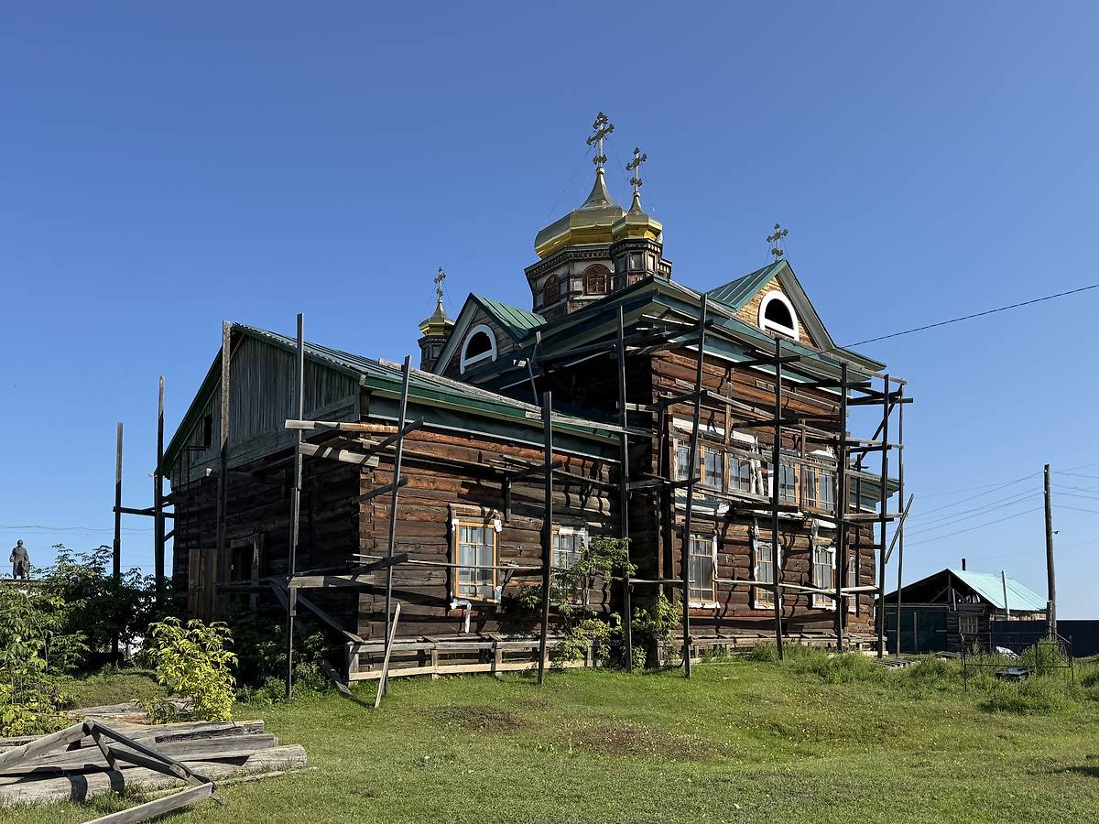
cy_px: 412
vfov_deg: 56.8
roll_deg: +1.1
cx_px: 550
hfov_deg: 71.6
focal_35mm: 24
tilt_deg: +12.3
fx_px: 762
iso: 80
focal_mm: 6.76
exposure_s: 1/3413
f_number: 1.78
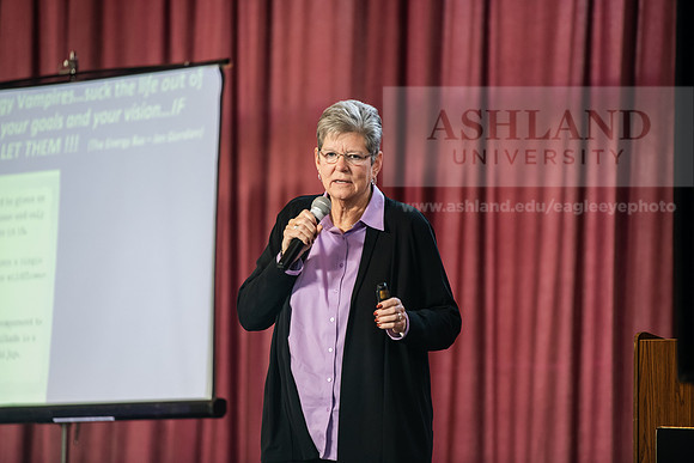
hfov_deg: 10.3
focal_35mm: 200
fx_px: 3856
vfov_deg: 6.9
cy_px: 232
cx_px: 347
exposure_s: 1/200
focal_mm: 200
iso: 2500
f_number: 3.2
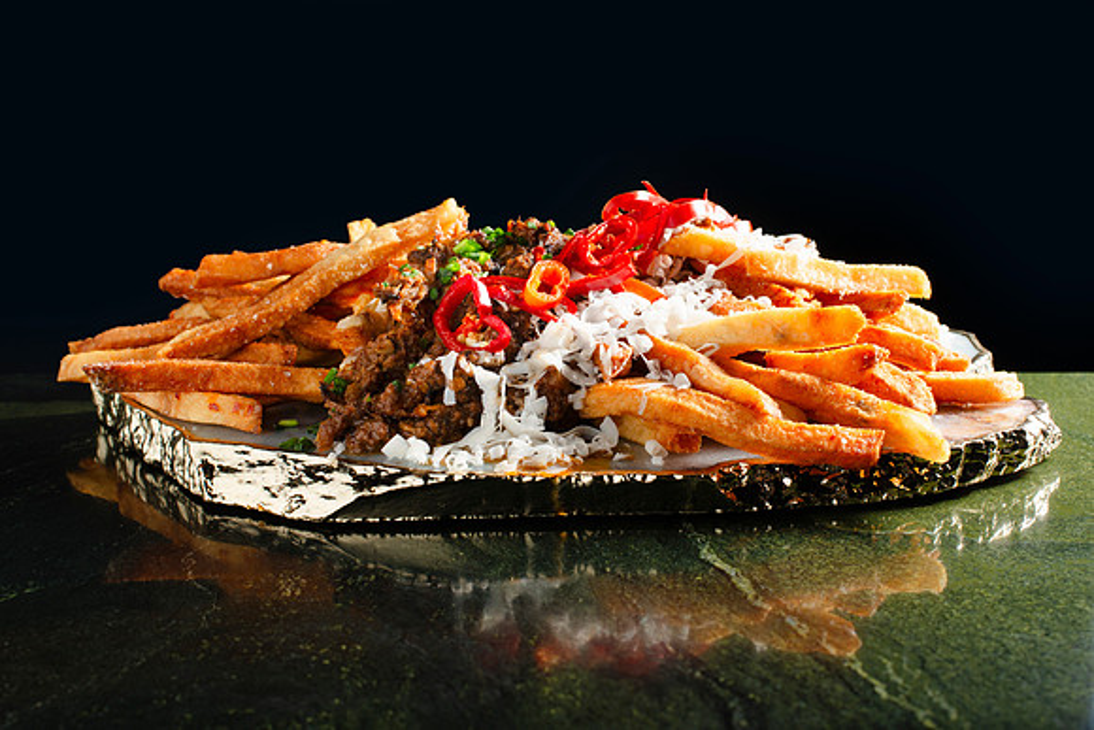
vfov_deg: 24.0
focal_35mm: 56
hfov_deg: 35.4
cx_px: 569
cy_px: 350
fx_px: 1714
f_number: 10
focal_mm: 50
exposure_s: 1/250
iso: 200
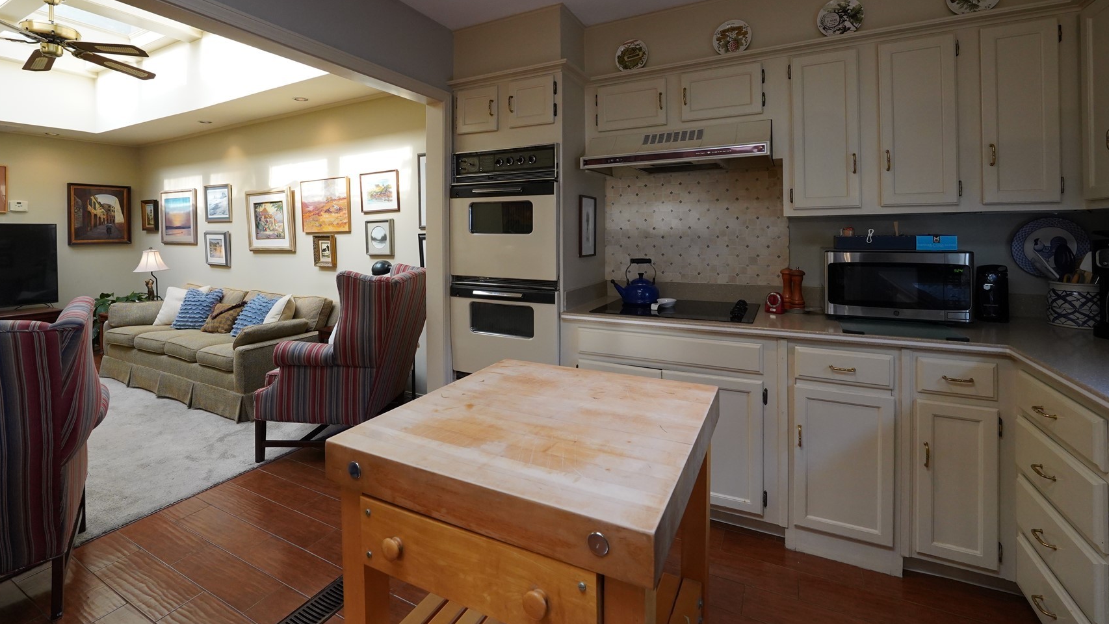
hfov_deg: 103.0
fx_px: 441
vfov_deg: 69.5
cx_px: 559
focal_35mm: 15
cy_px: 235
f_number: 8
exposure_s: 1/60
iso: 2500
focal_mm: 12
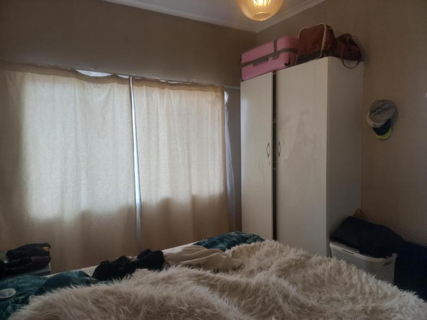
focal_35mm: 25
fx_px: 308
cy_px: 160
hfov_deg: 69.4
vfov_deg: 54.9
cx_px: 214
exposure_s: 1/50
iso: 160
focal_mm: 4.6
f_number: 1.8
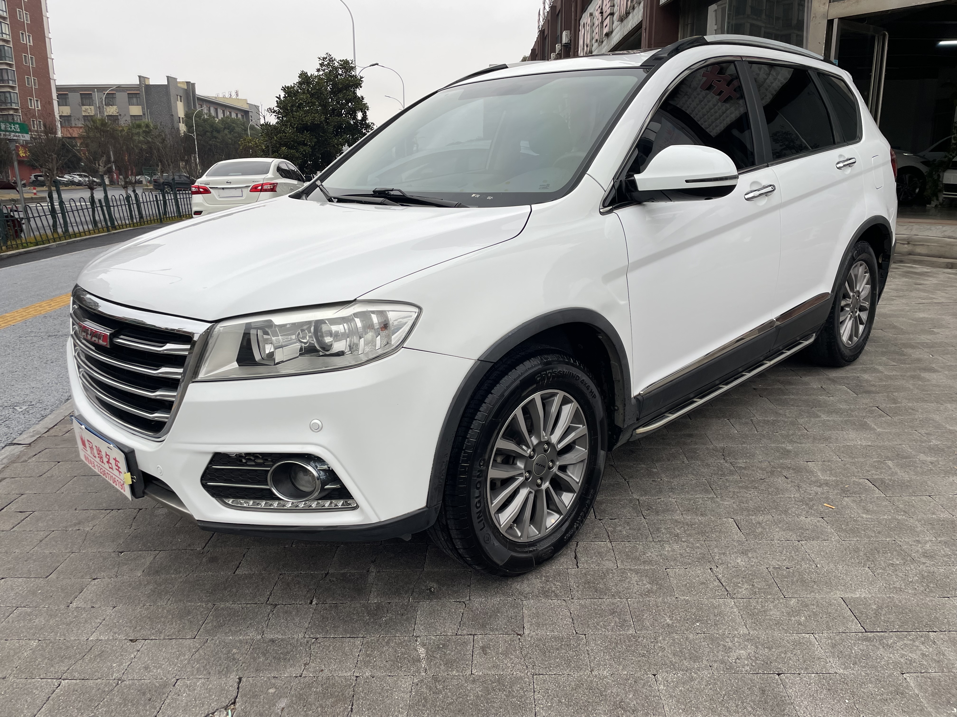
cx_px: 478
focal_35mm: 26
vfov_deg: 53.1
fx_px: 719
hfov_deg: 67.3
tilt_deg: -13.6
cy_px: 358
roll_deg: +0.8
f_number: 1.6
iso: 32
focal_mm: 4.2
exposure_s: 1/245
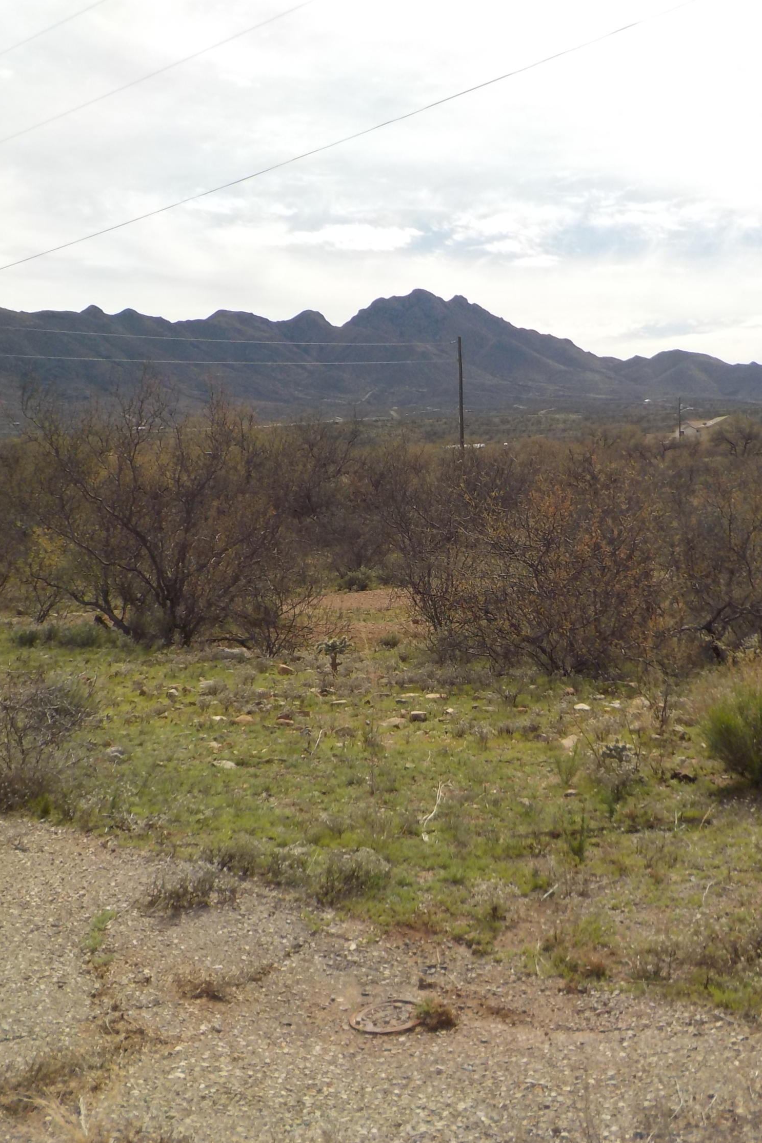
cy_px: 567
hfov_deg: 31.8
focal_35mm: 42
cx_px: 440
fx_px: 1333
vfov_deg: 46.4
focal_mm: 4.1
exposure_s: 1/1250
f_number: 3.3
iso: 125
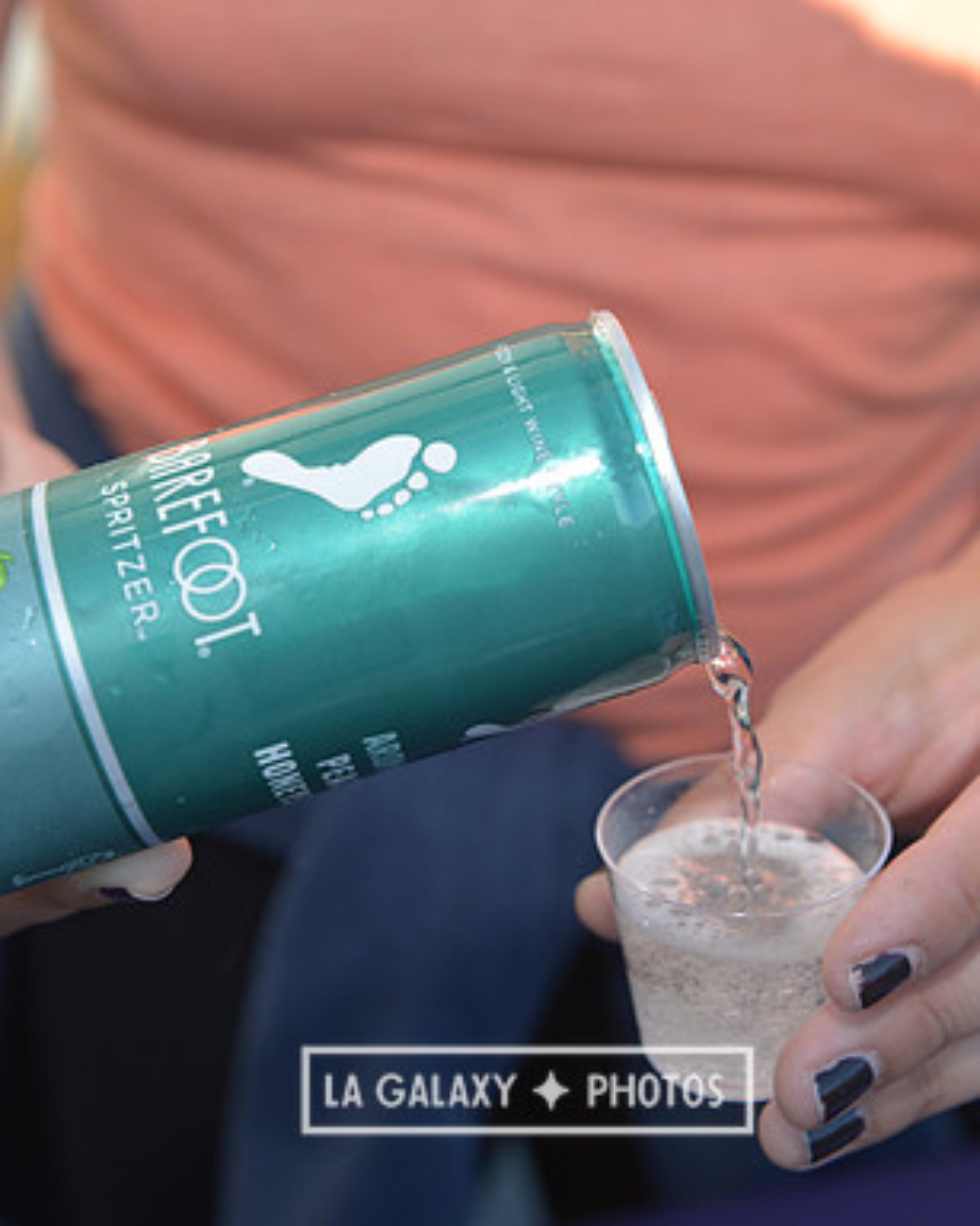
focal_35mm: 68
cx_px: 527
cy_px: 611
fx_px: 2466
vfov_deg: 27.9
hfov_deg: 22.5
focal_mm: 48
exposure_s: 1/320
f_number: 5.6
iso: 250
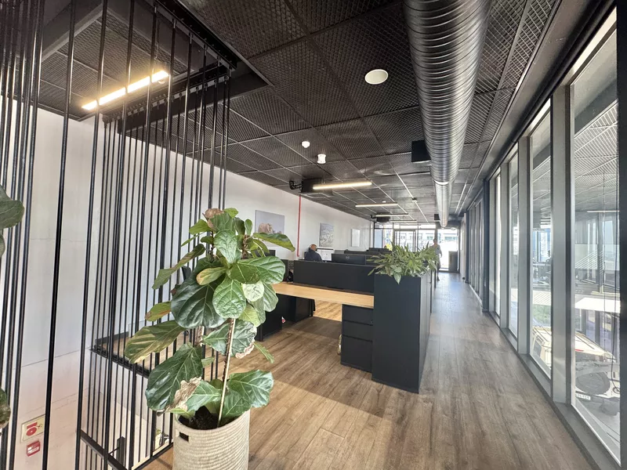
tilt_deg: +2.2
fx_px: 254
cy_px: 235
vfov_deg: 85.7
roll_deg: -2.1
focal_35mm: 14
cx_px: 314
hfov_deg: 102.1
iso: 200
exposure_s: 1/100
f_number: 2.2
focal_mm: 2.22
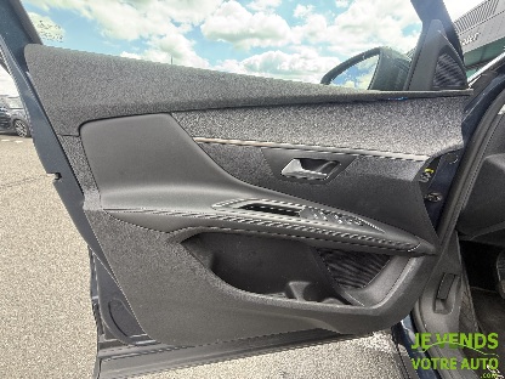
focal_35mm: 14
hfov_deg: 102.1
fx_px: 204
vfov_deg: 85.7
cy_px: 190
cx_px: 252
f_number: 2.2
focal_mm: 2.22
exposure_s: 1/112
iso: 40
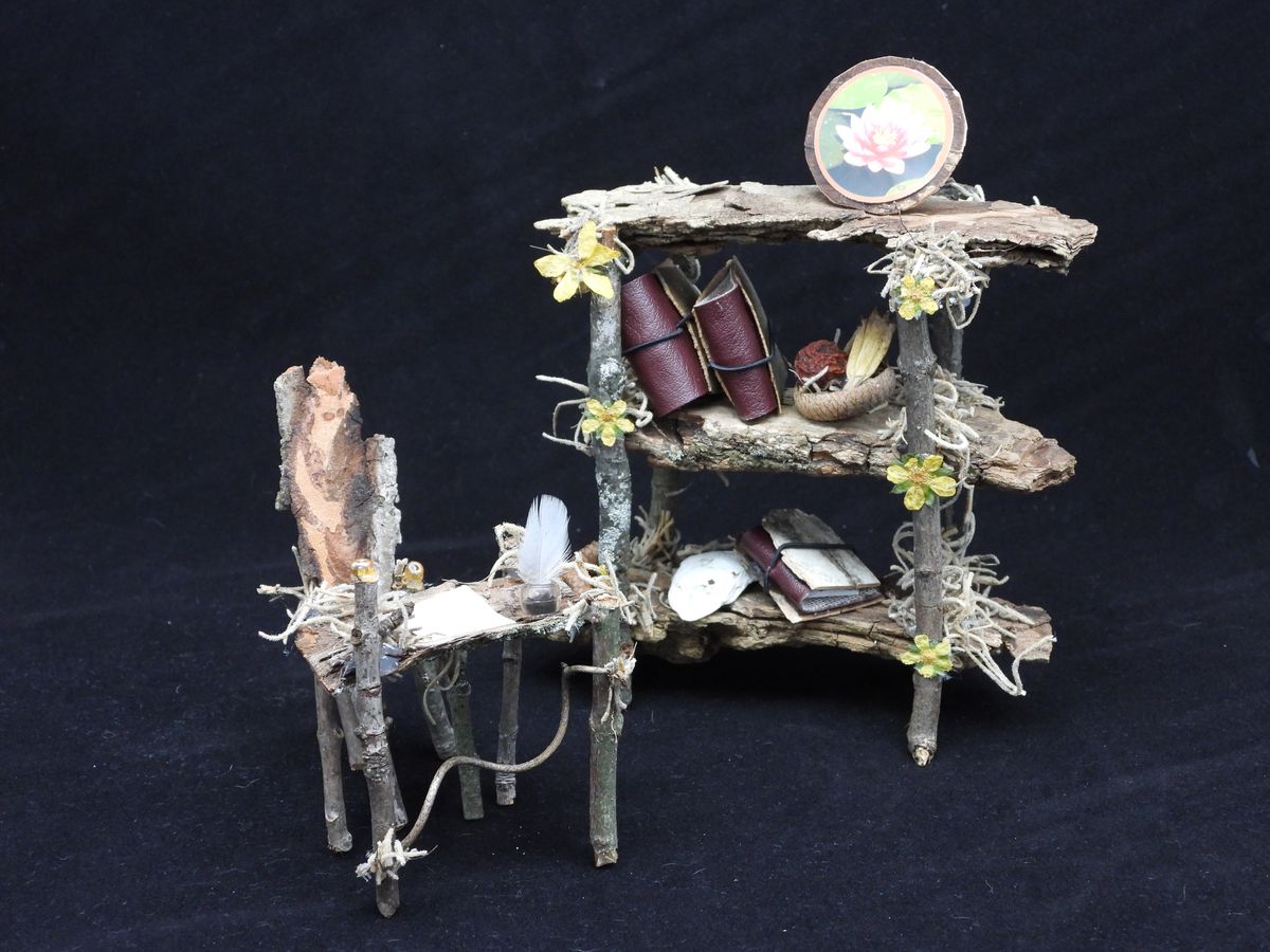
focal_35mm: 50
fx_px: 1834
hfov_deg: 38.2
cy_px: 476
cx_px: 635
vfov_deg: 29.1
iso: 400
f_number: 3.2
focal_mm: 9
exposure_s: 1/20
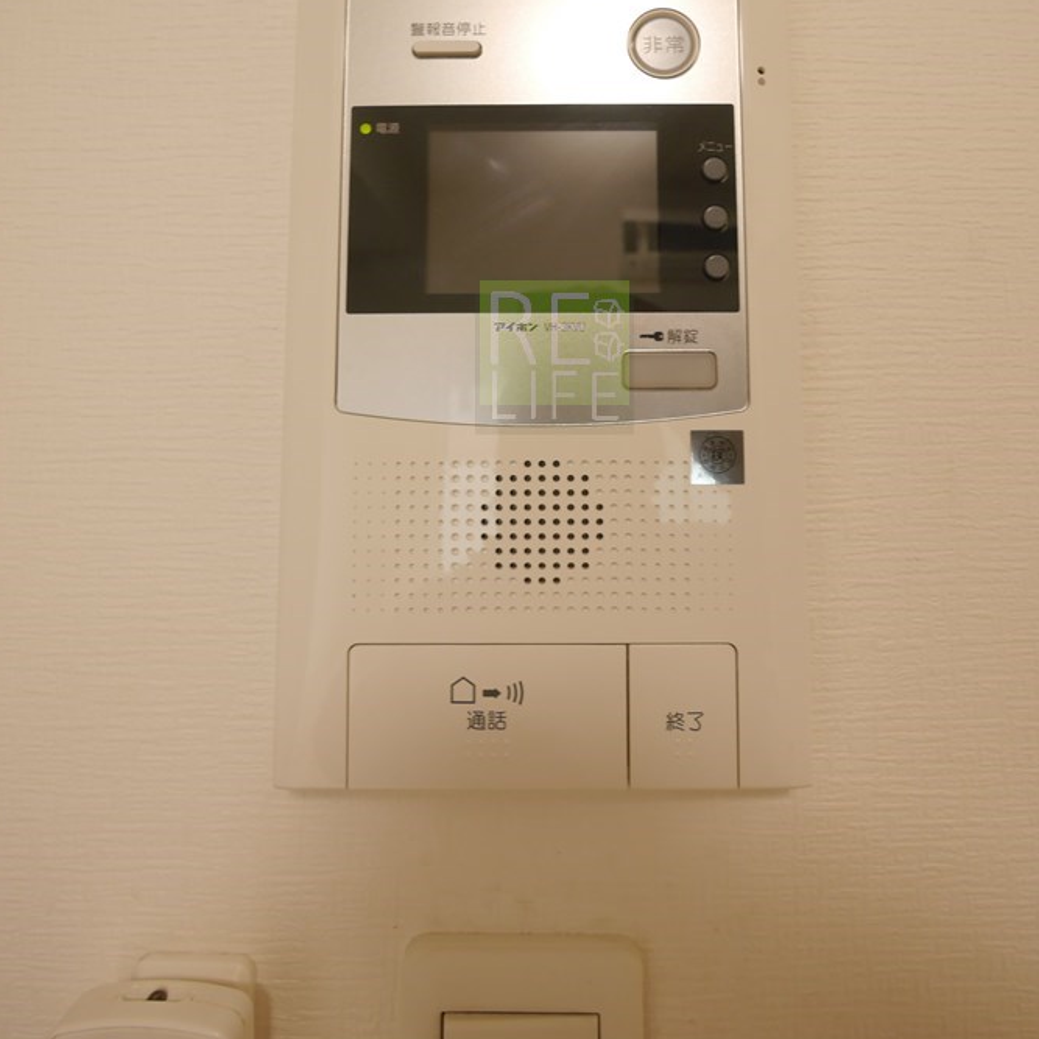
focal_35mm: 19
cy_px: 355
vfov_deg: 75.5
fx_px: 645
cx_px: 555
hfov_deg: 77.6
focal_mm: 7
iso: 400
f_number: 4
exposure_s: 1/60
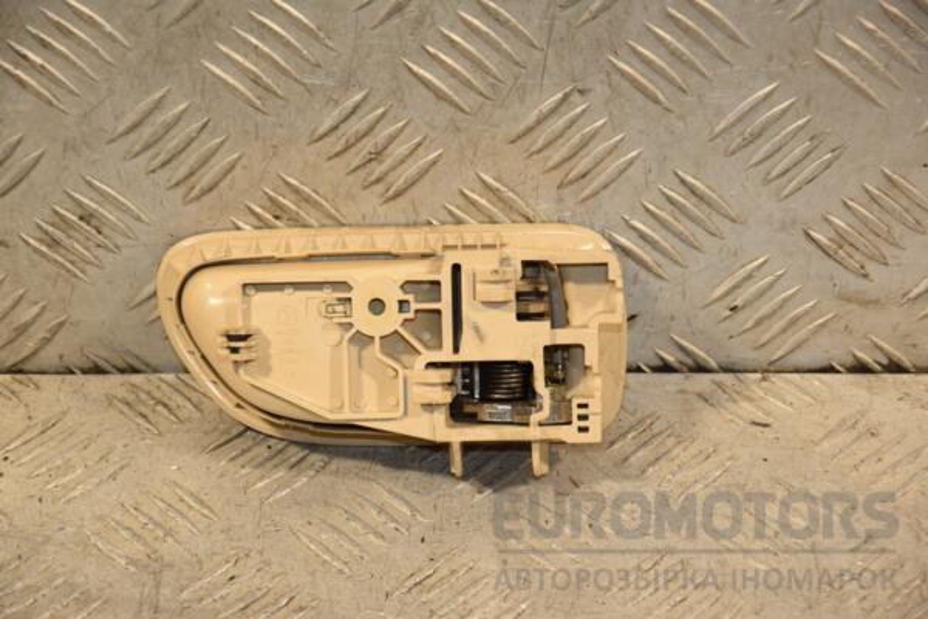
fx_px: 3093
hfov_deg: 17.1
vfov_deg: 11.4
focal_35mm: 120
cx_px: 464
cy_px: 310
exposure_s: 1/160
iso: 800
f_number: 5.3
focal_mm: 80
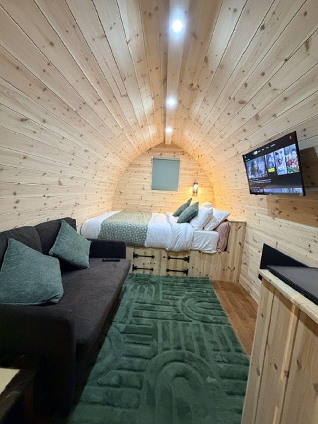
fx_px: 171
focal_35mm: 14
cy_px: 212
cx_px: 159
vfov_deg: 102.1
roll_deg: -4.3
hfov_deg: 85.7
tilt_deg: -7.5
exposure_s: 1/50
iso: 800
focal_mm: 2.22
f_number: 2.2
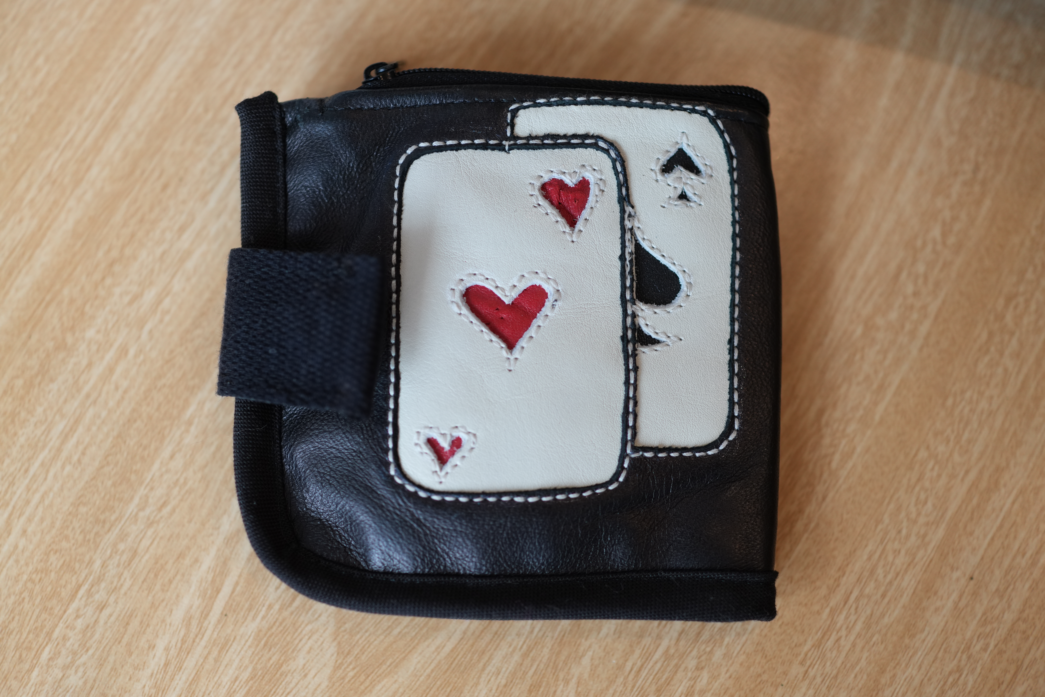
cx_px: 522
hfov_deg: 54.4
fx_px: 1016
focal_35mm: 35
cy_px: 348
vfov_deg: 37.9
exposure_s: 1/250
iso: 640
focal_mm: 35
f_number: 2
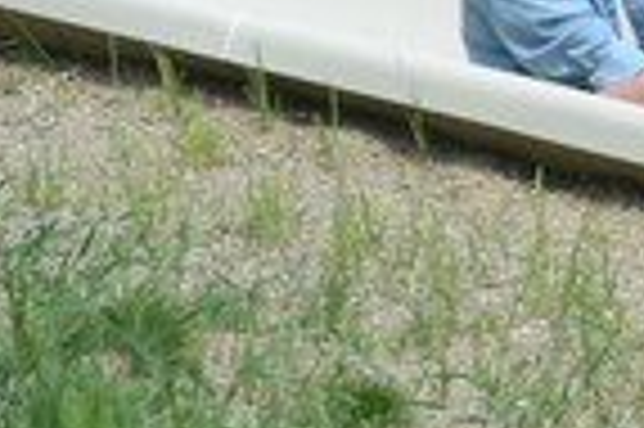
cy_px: 196
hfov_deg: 3.8
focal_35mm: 546
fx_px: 9756
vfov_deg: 2.5
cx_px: 887
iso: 320
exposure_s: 1/640
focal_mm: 195
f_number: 6.3
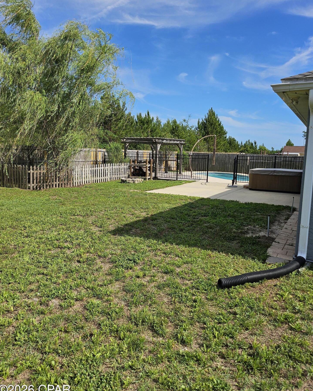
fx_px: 301
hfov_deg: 54.9
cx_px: 160
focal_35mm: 26
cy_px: 192
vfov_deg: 66.0
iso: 50
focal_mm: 5
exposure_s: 1/5579
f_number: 1.8
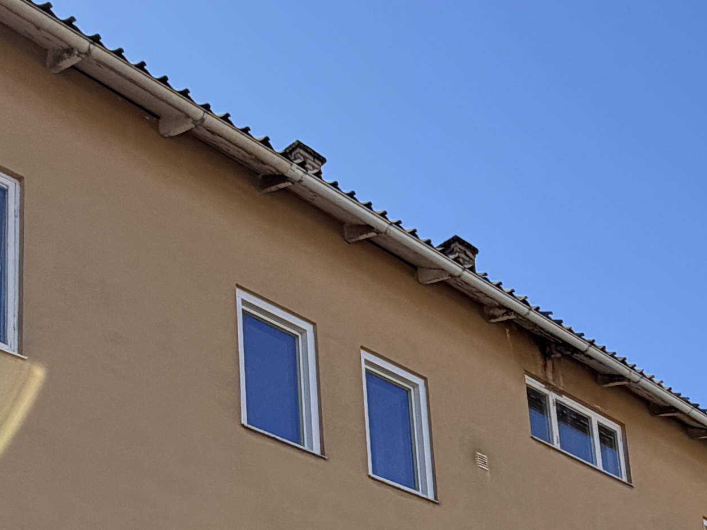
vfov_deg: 20.5
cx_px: 482
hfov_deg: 30.0
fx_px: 1307
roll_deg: +5.0
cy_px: 723
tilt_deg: +14.6
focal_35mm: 64
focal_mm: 2.22
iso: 40
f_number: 2.2
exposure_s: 1/760
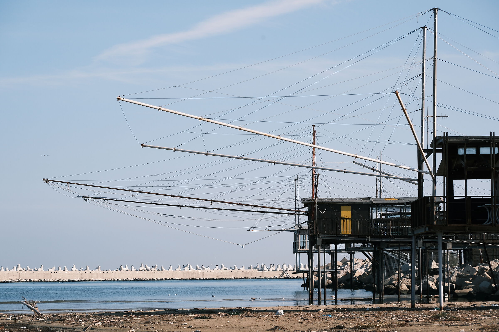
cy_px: 166
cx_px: 250
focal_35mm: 105
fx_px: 1455
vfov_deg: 13.0
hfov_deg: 19.5
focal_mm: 70
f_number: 8
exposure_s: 1/500
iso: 200
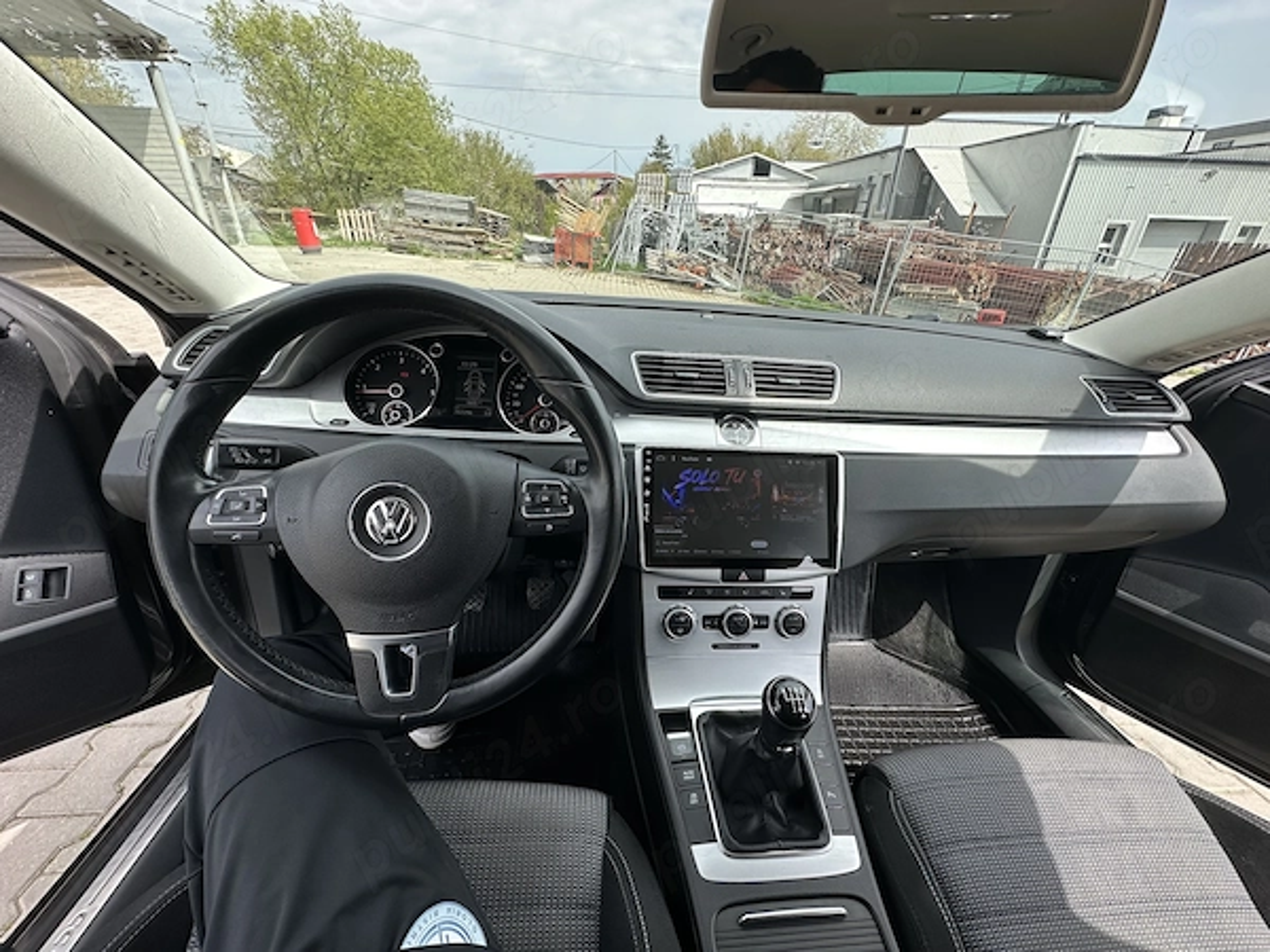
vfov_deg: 85.7
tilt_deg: -27.1
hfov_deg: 102.1
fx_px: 514
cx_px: 635
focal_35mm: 14
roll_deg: -1.1
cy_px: 476
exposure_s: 1/567
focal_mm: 2.22
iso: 40
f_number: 2.2
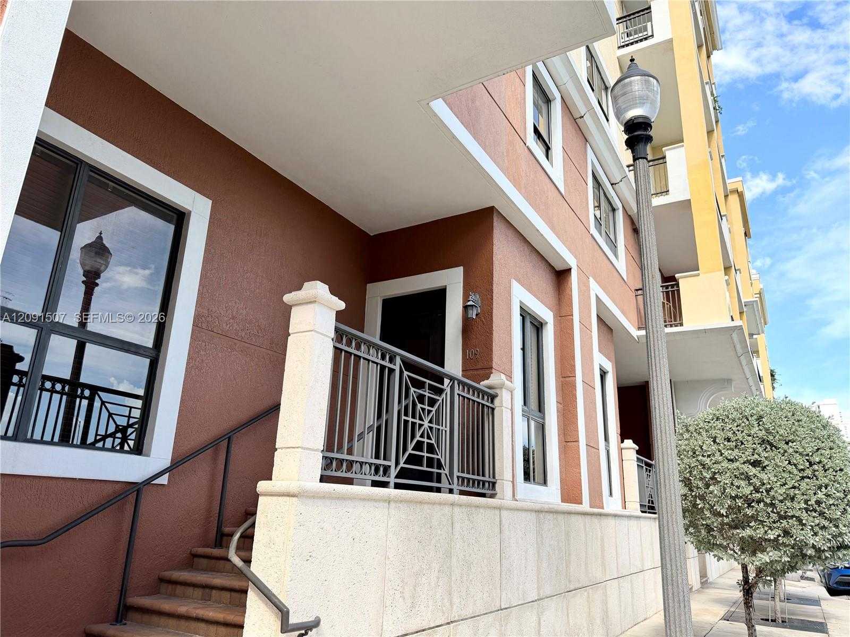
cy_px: 318
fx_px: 589
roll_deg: -1.9
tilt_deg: +17.0
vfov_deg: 56.8
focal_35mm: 24
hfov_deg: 71.6
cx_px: 425
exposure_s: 1/1410
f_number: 1.78
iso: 80
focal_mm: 6.76
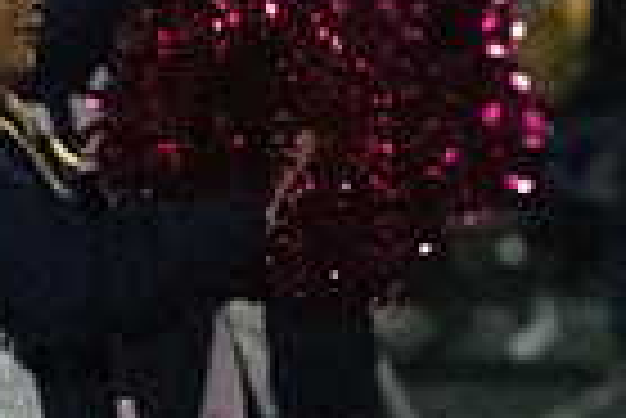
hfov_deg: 1.9
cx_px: -410
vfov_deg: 1.3
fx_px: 19026
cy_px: 337
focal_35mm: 1093
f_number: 5
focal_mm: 175
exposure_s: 1/800
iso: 8000
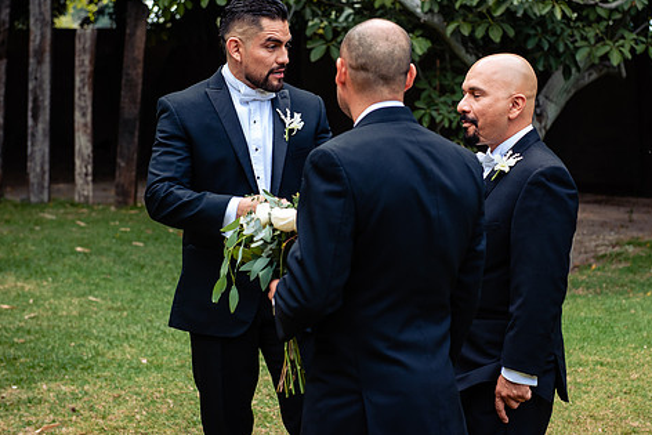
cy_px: 169
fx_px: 1558
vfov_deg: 15.9
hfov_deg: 23.6
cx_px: 387
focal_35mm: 86
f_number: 4.5
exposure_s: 1/160
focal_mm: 70
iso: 250
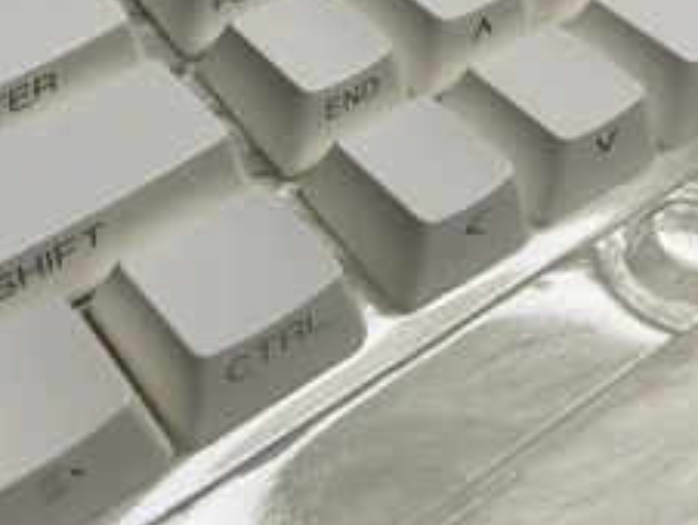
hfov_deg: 27.5
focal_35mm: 69
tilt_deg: -54.4
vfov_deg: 20.8
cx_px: 133
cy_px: 40
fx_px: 1393
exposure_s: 1/90
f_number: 1.8
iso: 125
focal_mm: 4.25
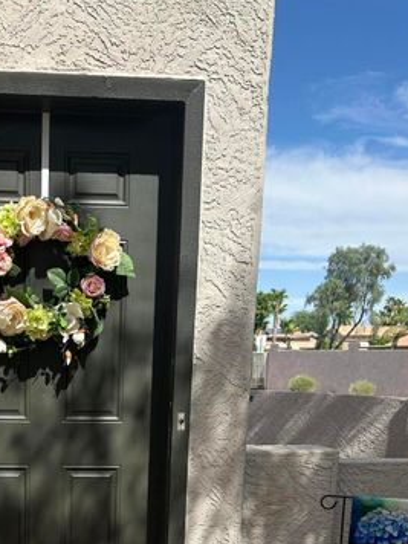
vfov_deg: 38.9
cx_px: 70
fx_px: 707
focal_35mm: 45
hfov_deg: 31.2
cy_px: 496
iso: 80
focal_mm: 6.86
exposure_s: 1/3247
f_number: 1.78
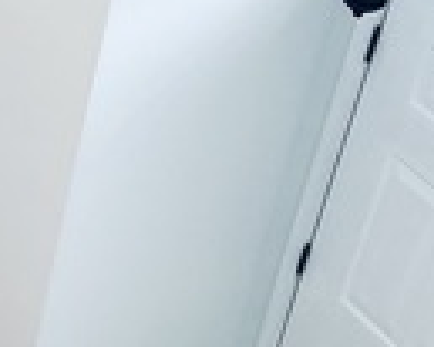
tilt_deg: -36.6
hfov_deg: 12.1
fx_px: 2015
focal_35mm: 157
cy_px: 185
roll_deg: -11.5
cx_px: -40
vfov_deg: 9.8
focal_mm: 5.7
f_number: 1.5
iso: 40
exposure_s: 1/155
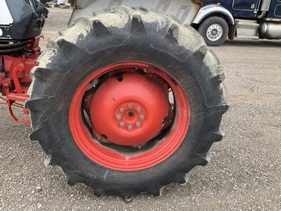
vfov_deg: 48.2
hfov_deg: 61.7
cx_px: 140
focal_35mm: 29
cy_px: 106
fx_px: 235
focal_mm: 3
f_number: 1.8
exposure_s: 1/355
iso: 25
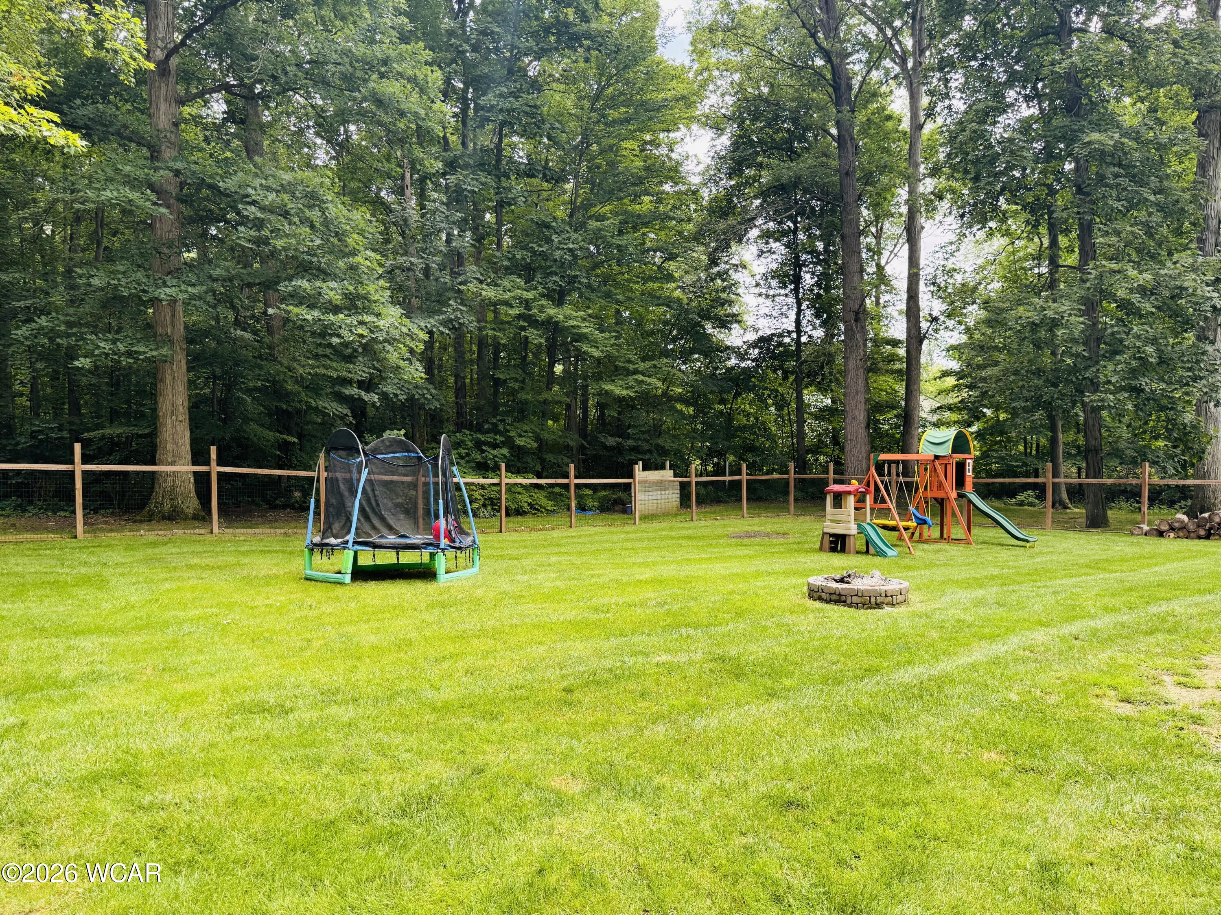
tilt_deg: -0.8
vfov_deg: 56.8
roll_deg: +0.1
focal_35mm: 24
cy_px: 458
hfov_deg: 71.6
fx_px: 847
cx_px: 610
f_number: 1.78
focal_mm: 6.76
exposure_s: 1/1156
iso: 100
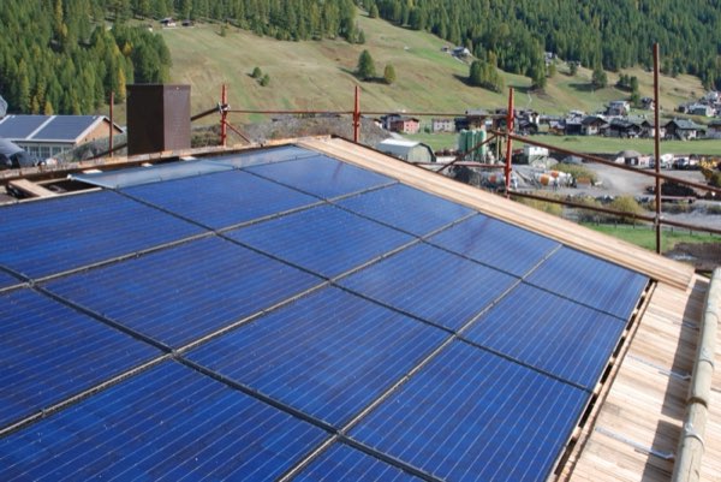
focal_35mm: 45
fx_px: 902
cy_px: 241
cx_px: 360
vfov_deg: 29.9
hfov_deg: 43.6
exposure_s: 1/200
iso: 100
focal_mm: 30
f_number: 7.1
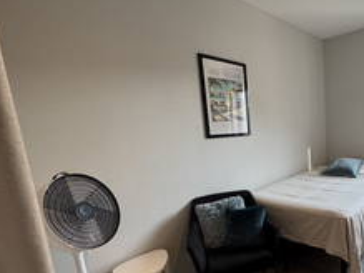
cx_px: 293
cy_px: 166
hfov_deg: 66.9
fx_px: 242
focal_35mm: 23
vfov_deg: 58.3
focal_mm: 2.22
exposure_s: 1/100
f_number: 2.2
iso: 125
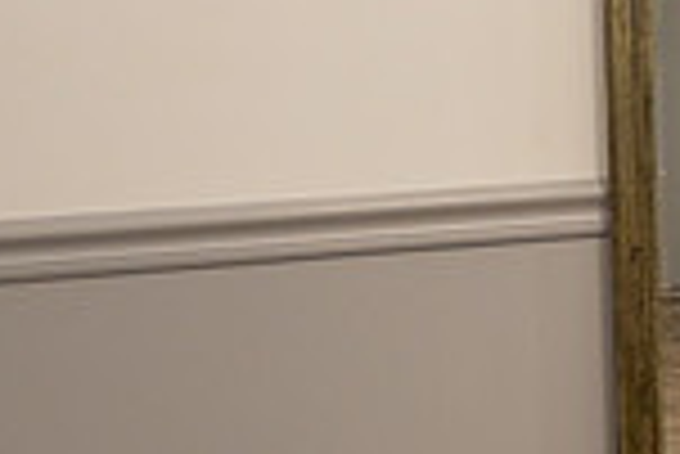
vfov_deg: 11.3
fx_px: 2288
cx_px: 1144
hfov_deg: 15.1
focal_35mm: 121
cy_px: 70
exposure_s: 1/80
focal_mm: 31.6
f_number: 2.8
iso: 320
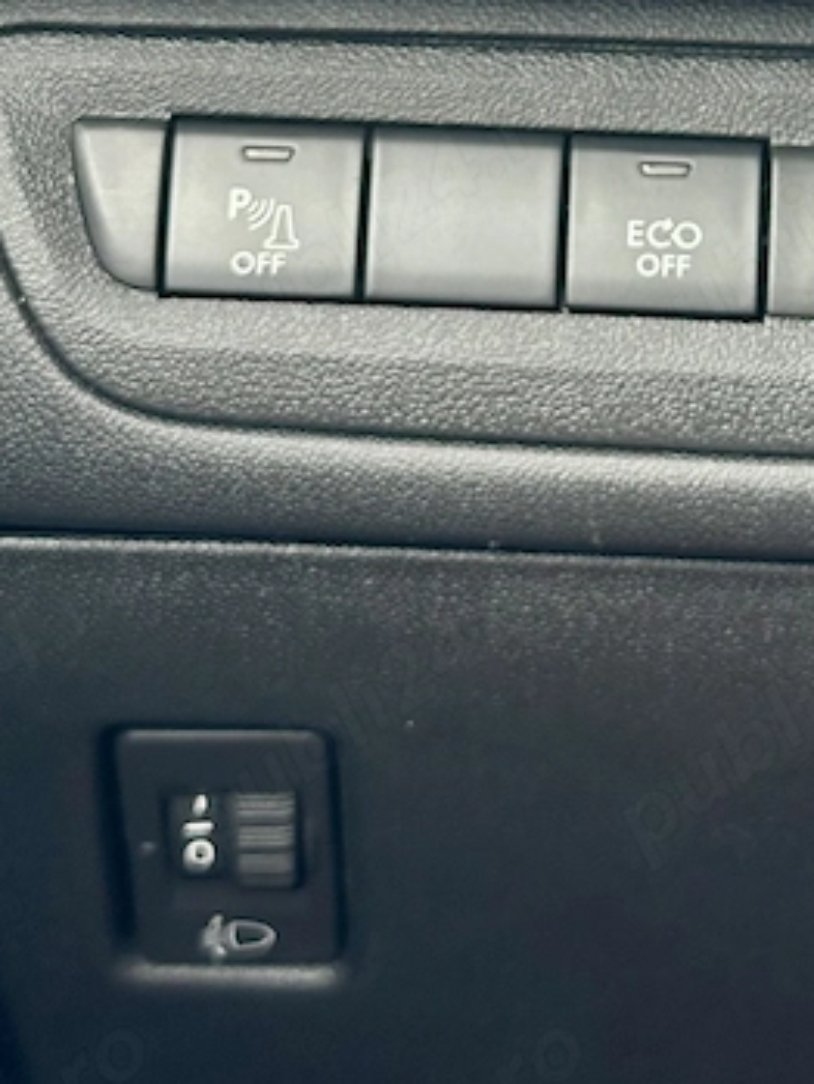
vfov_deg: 17.2
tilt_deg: -17.5
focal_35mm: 110
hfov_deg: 13.4
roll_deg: -3.5
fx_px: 3447
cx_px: 600
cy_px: -149
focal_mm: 6.86
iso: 64
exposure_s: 1/121
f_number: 1.78
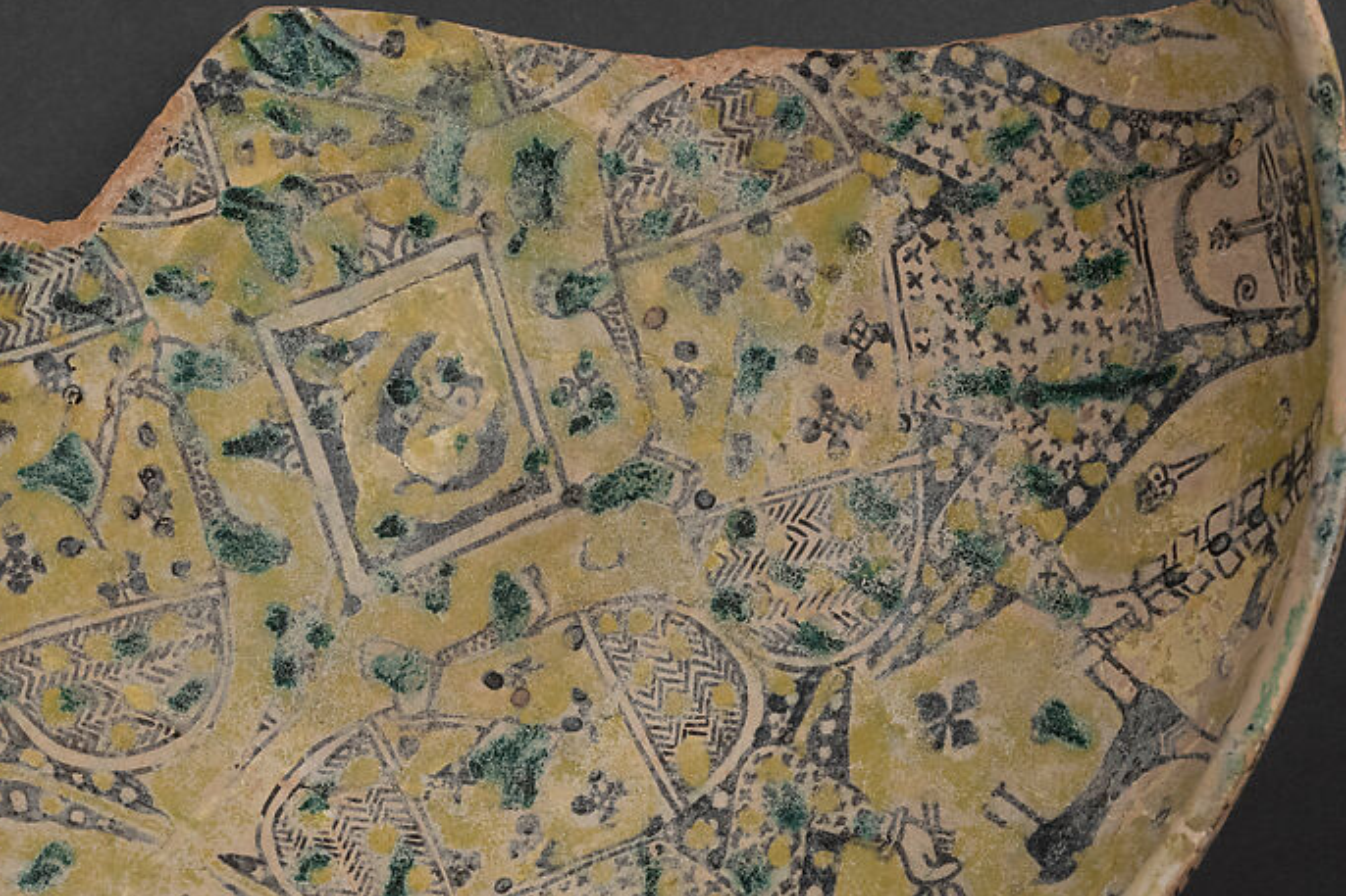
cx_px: 441
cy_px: 645
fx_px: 2616
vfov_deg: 19.3
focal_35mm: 70
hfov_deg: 28.6
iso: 640
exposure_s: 1/80
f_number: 16
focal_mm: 40
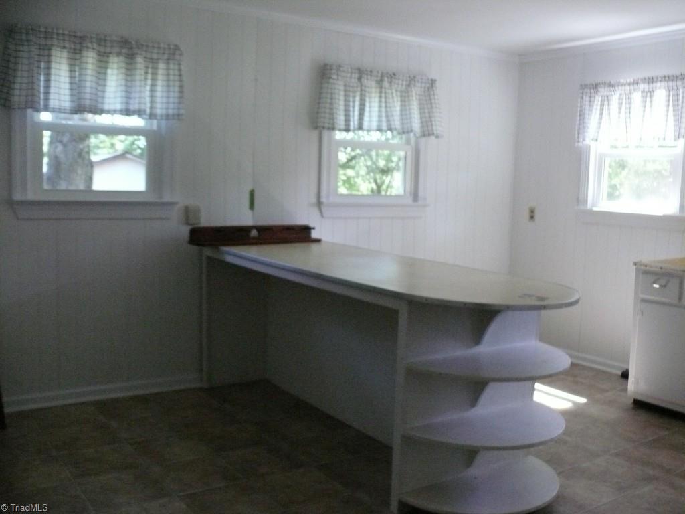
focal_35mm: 37
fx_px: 732
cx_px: 342
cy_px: 257
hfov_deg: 50.1
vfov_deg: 38.7
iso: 800
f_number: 2.8
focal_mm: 7.7
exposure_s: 1/125
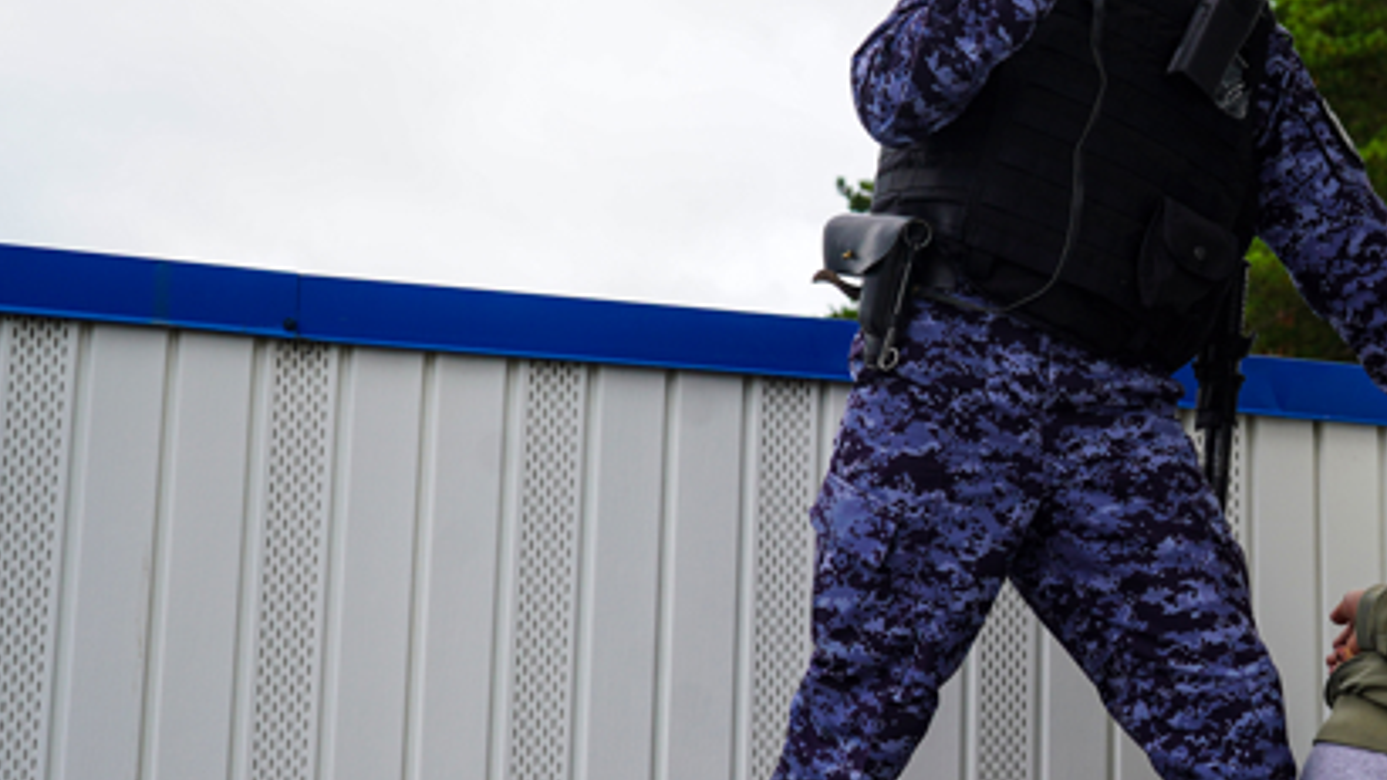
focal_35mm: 86
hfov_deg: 24.1
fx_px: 3162
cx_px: 1212
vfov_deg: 14.1
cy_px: 415
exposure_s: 1/320
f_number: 5
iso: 100
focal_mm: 45
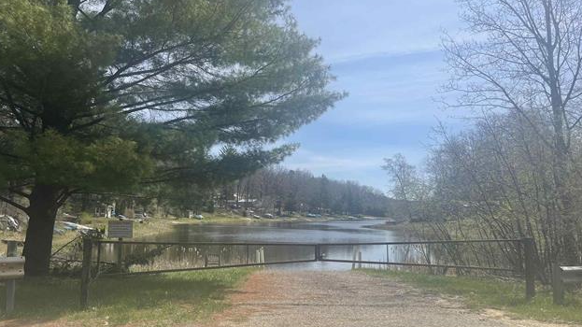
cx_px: 291
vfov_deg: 41.4
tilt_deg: +1.8
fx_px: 432
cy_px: 185
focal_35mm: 28
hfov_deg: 67.9
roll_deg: -0.6
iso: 32
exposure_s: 1/3788
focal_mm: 5.1
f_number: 1.6
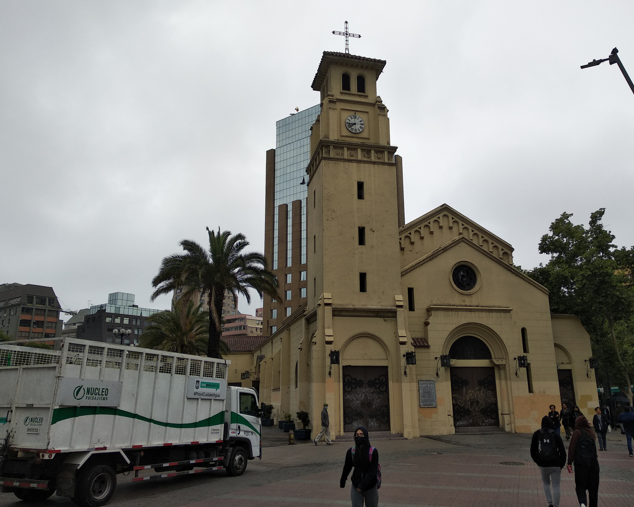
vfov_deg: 51.5
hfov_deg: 62.1
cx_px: 341
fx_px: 525
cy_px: 249
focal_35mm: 28
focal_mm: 3.81
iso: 100
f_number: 2.2
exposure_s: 1/487
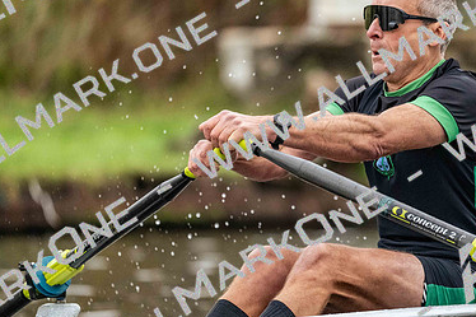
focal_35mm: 621
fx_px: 8207
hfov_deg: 3.3
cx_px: 350
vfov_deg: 2.2
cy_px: 183
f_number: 4.5
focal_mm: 400
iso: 5600
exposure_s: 1/2500
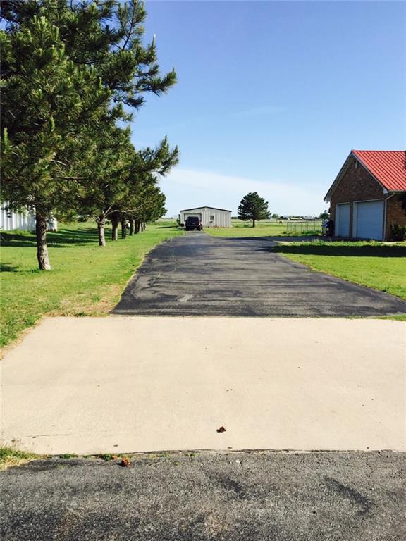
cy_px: 270
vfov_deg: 61.7
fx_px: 454
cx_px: 203
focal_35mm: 29
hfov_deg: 48.2
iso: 32
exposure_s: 1/1799
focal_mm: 4.15
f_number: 2.2
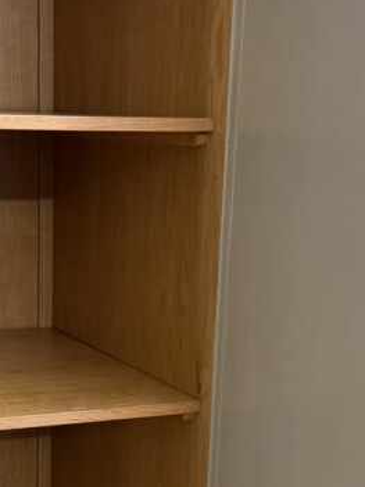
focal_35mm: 82
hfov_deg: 17.9
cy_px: 450
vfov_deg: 23.2
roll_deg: -1.5
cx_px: 103
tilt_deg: -16.0
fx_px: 1154
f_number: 1.78
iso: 160
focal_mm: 6.76
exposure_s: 1/50
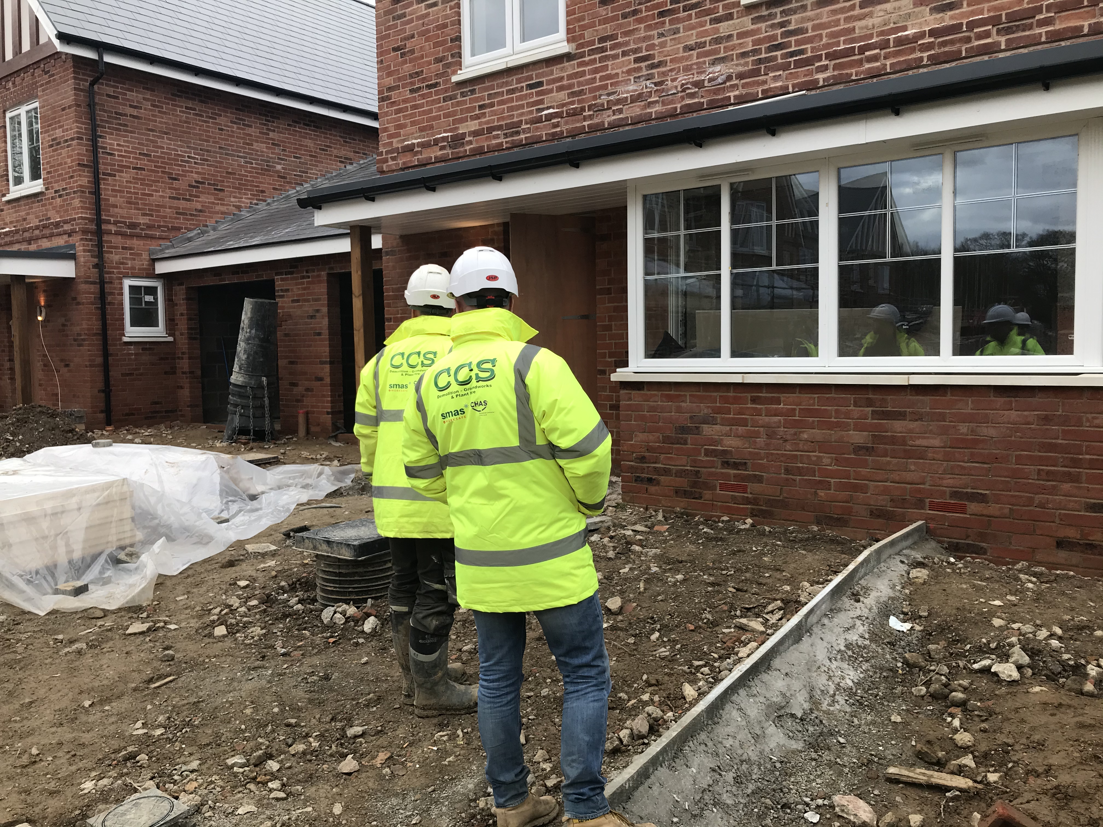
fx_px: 892
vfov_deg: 49.7
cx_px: 552
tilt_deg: -3.5
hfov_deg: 63.4
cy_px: 414
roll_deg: +1.6
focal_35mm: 28
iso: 20
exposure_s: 1/258
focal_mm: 3.99
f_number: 1.8
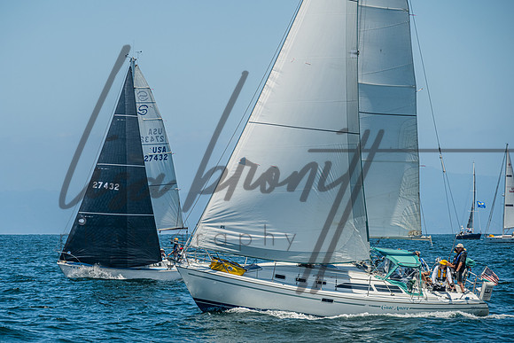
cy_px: 200
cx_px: 221
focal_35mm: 192
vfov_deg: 7.1
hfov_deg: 10.7
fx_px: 2749
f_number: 6.3
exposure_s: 1/800
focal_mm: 155
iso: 320
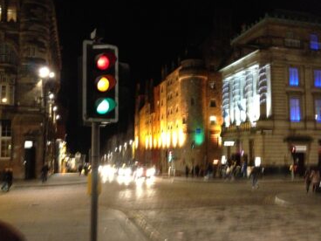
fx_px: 352
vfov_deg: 37.7
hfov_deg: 49.0
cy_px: 126
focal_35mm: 38
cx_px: 167
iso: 800
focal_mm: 4.28
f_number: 2.4
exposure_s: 1/15
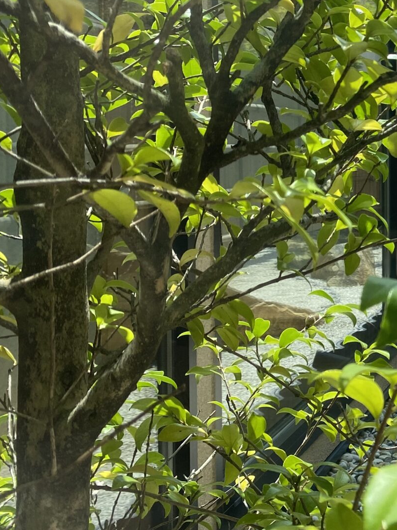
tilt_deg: -0.1
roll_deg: -0.1
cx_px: 611
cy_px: 159
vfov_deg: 30.9
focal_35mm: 62
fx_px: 948
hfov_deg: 20.1
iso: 32
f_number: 1.8
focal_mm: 4.25
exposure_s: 1/1025
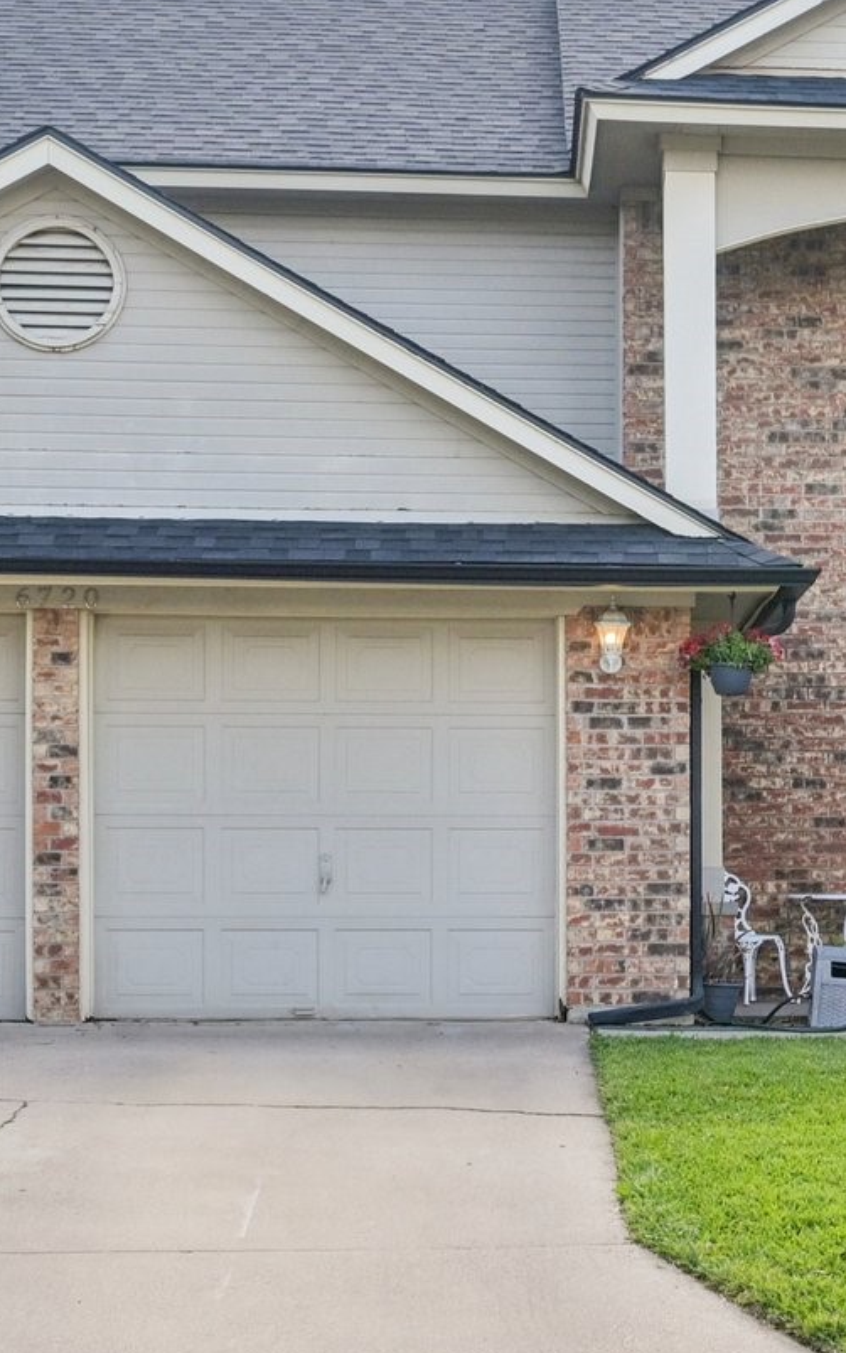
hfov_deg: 16.5
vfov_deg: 26.4
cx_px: 797
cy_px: 572
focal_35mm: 78
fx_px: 2877
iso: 400
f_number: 8
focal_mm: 30
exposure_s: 1/500
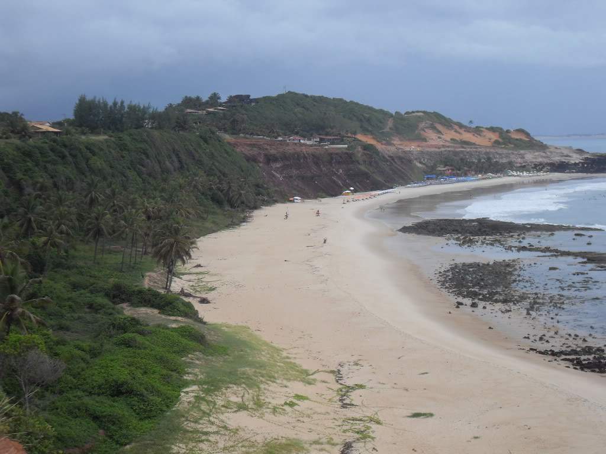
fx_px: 1208
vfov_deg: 21.3
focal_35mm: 69
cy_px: 227
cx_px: 303
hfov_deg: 28.2
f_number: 9.9
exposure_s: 1/125
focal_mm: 11.8
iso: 80
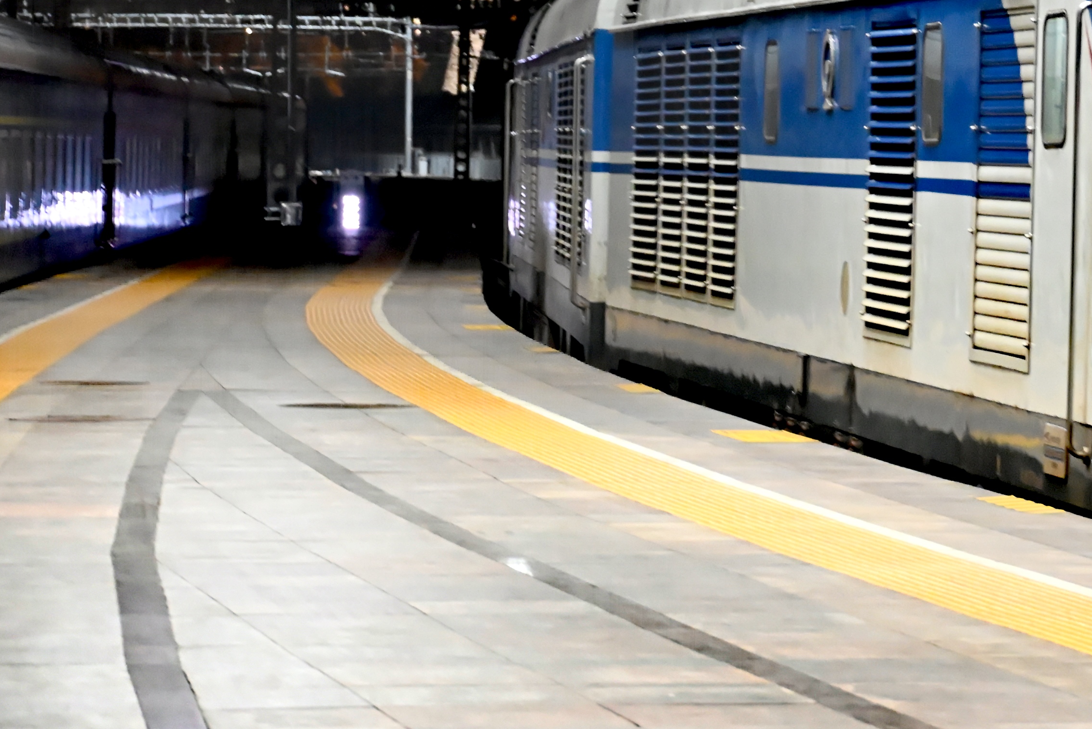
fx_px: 5766
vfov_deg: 7.2
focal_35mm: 190
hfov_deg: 10.8
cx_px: 998
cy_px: 6
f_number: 6.3
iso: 10000
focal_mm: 95
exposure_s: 1/40
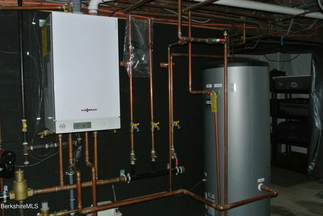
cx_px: 162
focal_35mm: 34
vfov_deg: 39.0
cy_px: 108
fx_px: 305
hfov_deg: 55.7
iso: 3200
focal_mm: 12.7
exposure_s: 1
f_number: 3.8
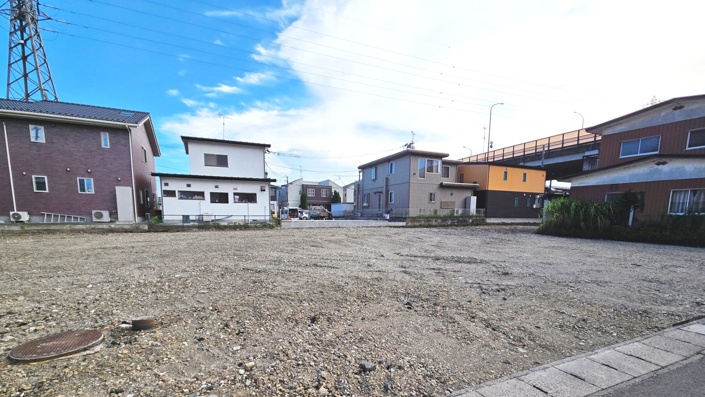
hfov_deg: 103.0
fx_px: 280
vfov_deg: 69.1
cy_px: 255
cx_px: 349
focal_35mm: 15
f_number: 2.2
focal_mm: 2.2
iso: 50
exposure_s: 1/1584
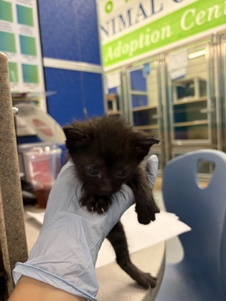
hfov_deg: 53.1
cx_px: 113
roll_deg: +4.7
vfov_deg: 67.3
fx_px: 226
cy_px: 150
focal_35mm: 26
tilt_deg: -4.8
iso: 200
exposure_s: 1/60
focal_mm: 5.96
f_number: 1.6
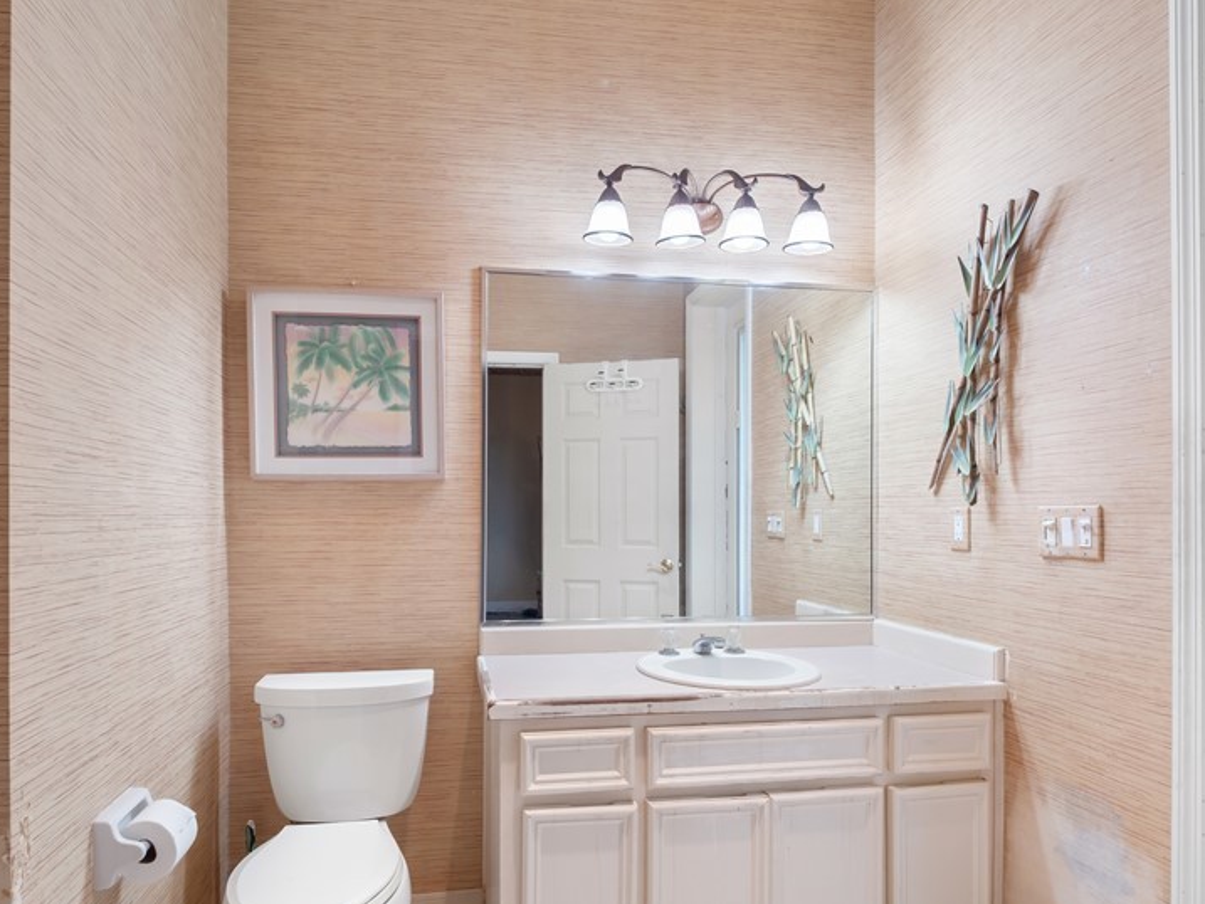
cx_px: 566
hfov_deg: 81.6
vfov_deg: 65.6
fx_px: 696
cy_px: 524
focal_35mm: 20
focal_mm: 7
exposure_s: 1/3
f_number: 7.1
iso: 200
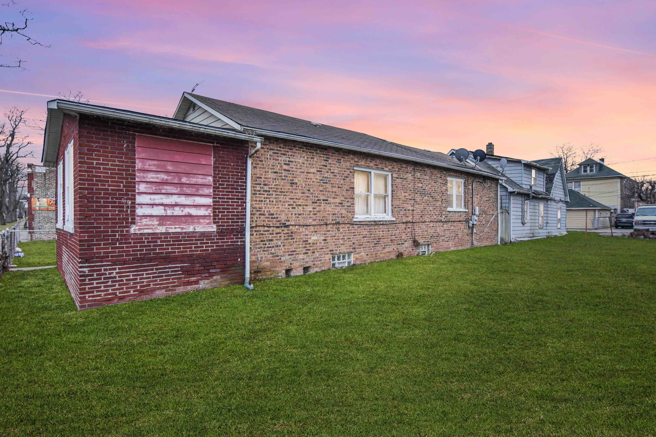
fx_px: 328
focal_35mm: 18
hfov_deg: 90.0
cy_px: 218
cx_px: 328
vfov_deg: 67.4
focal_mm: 12
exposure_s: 1/80
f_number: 4.5
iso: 400
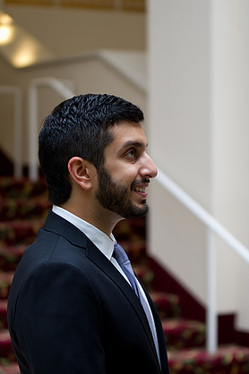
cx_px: 117
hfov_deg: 12.1
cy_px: 174
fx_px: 1174
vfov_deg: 18.1
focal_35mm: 113
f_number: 2.8
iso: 500
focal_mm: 70
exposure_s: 1/125
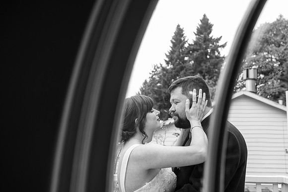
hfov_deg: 53.1
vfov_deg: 36.9
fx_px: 288
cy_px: 96
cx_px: 144
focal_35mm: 36
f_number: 4.5
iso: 640
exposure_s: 1/320
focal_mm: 36
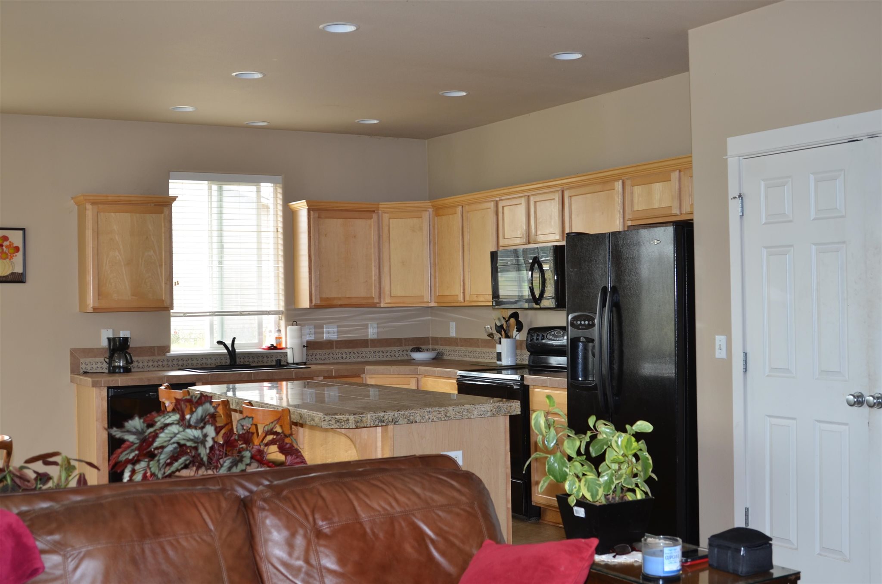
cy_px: 292
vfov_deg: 31.7
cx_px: 441
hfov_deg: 46.5
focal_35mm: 42
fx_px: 1027
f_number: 4.5
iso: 200
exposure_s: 1/80
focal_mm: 28
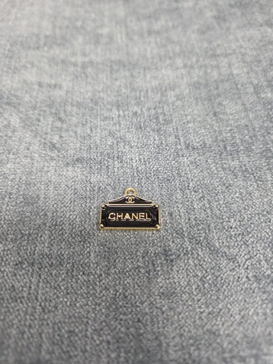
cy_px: 182
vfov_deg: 73.9
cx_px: 136
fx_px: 242
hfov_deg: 58.9
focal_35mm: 23
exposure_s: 1/120
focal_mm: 5.4
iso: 400
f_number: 1.8
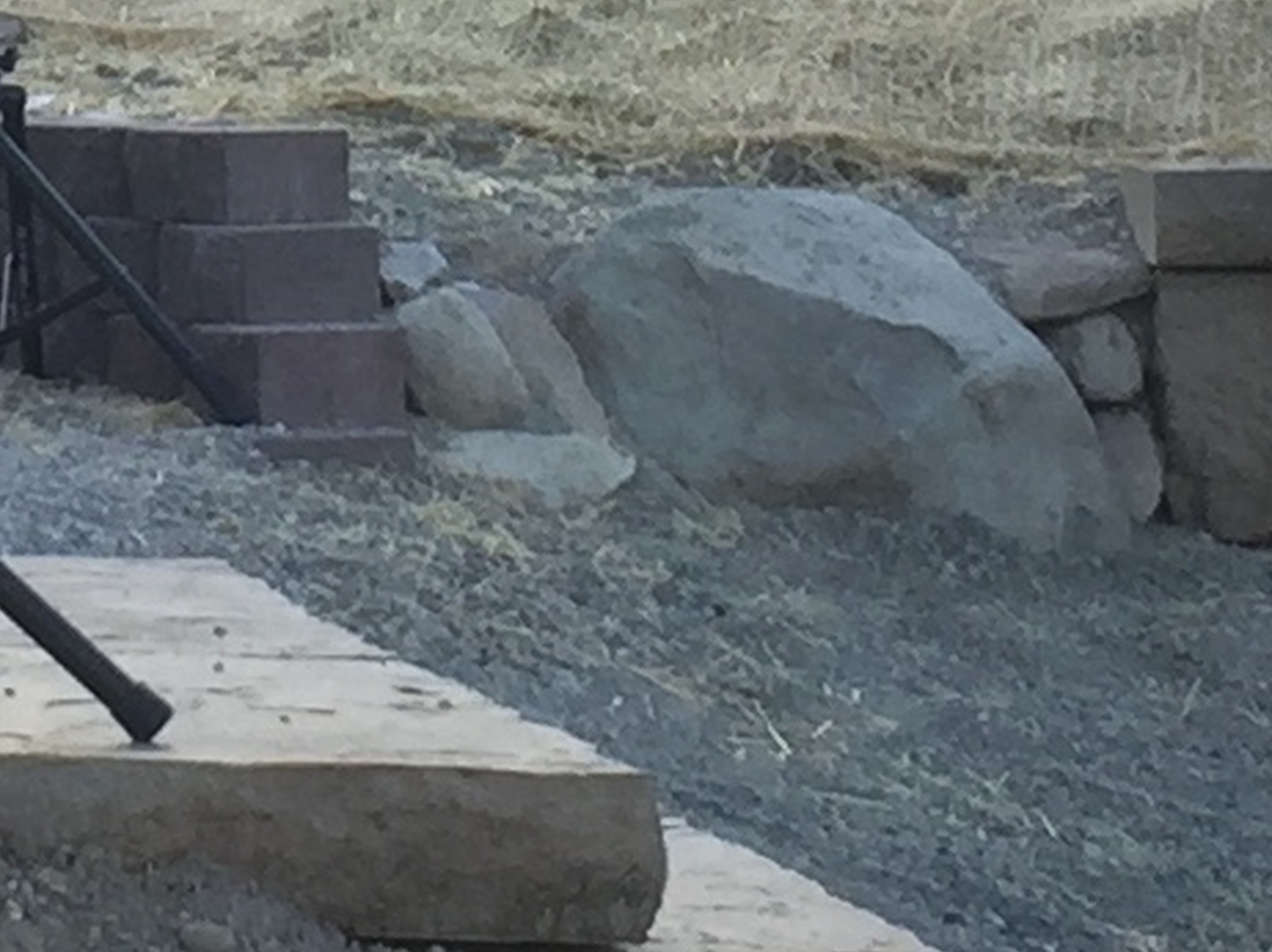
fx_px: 7529
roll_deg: -0.8
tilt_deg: +7.4
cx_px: 44
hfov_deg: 9.6
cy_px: -1180
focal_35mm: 205
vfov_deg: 6.9
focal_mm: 4.15
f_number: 2.2
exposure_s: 1/434
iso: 32
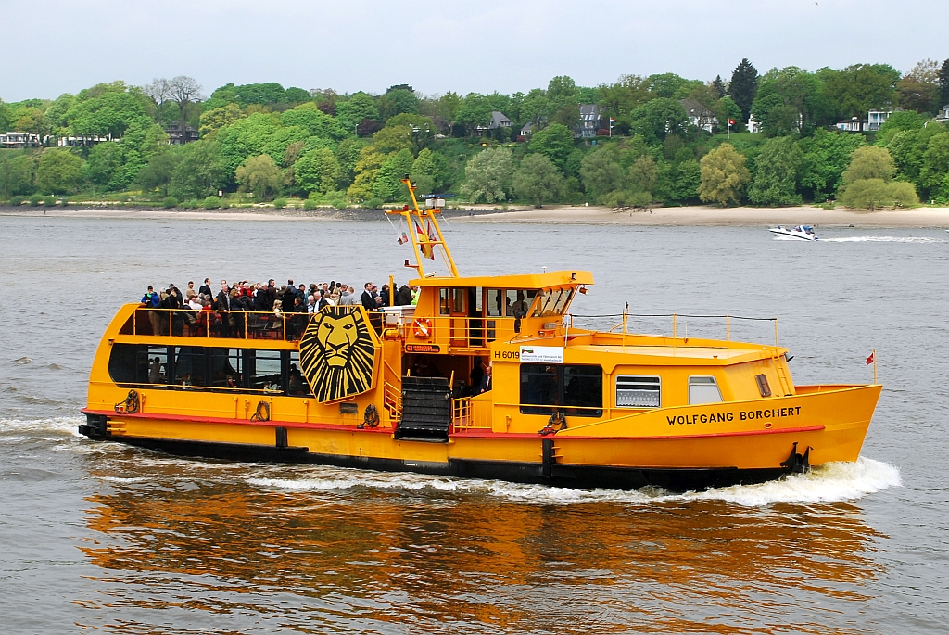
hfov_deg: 35.0
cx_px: 474
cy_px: 318
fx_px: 1504
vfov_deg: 23.8
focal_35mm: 57
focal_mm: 38
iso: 200
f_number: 10
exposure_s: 1/200
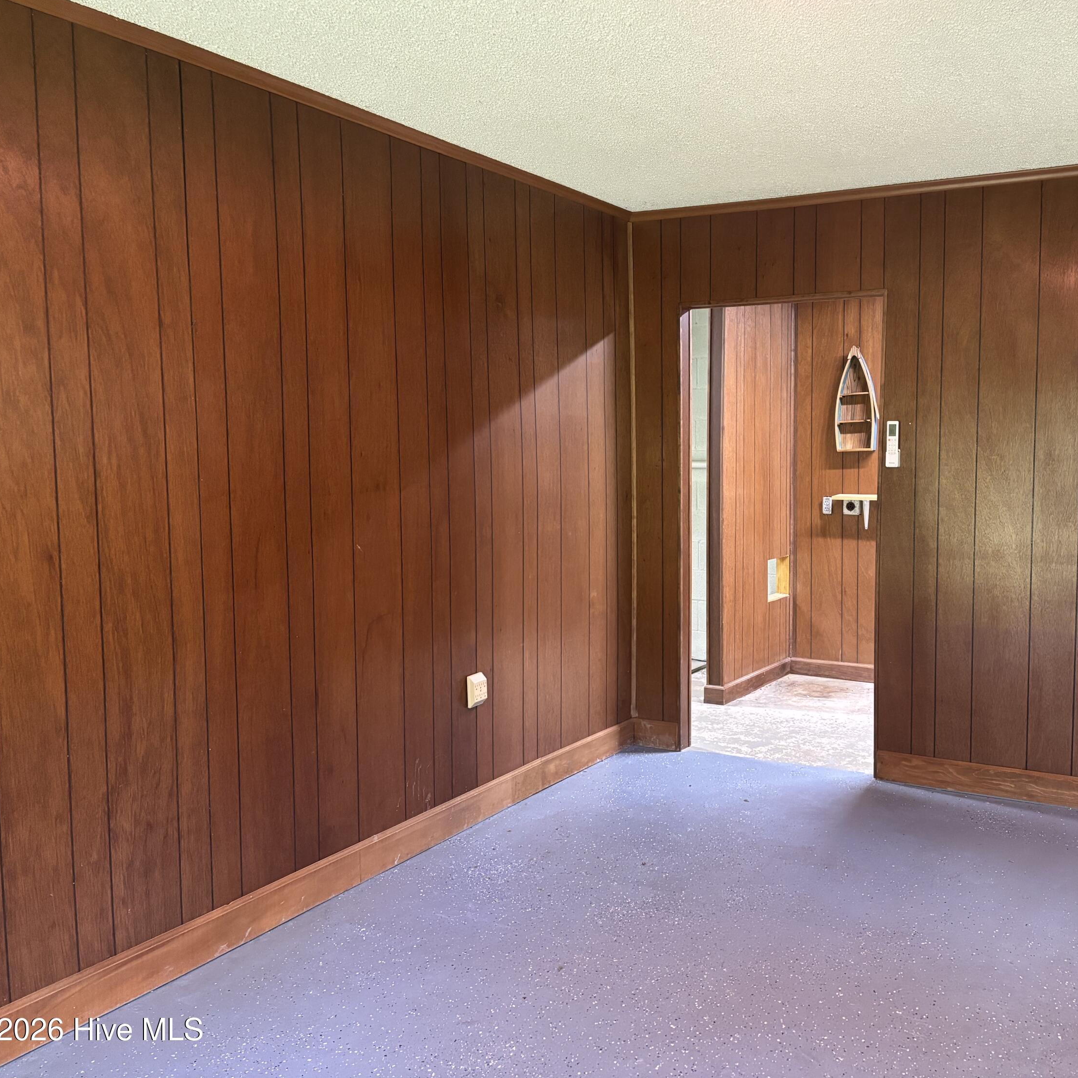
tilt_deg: -4.4
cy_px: 534
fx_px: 1092
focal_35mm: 31
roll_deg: -0.4
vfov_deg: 52.5
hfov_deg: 51.8
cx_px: 698
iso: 500
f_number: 1.6
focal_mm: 5.96
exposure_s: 1/40
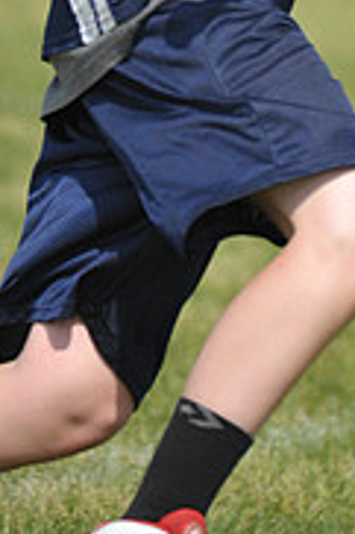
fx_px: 16997
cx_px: 282
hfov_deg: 1.2
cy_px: -305
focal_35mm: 1147
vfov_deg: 1.8
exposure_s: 1/3200
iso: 640
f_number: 4
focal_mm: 360
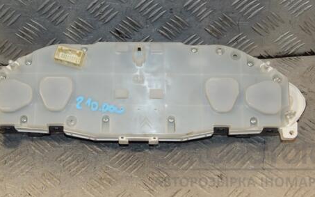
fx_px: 661
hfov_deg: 26.8
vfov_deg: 16.9
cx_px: 140
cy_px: 61
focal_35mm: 77
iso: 800
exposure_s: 1/200
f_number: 7.1
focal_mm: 38
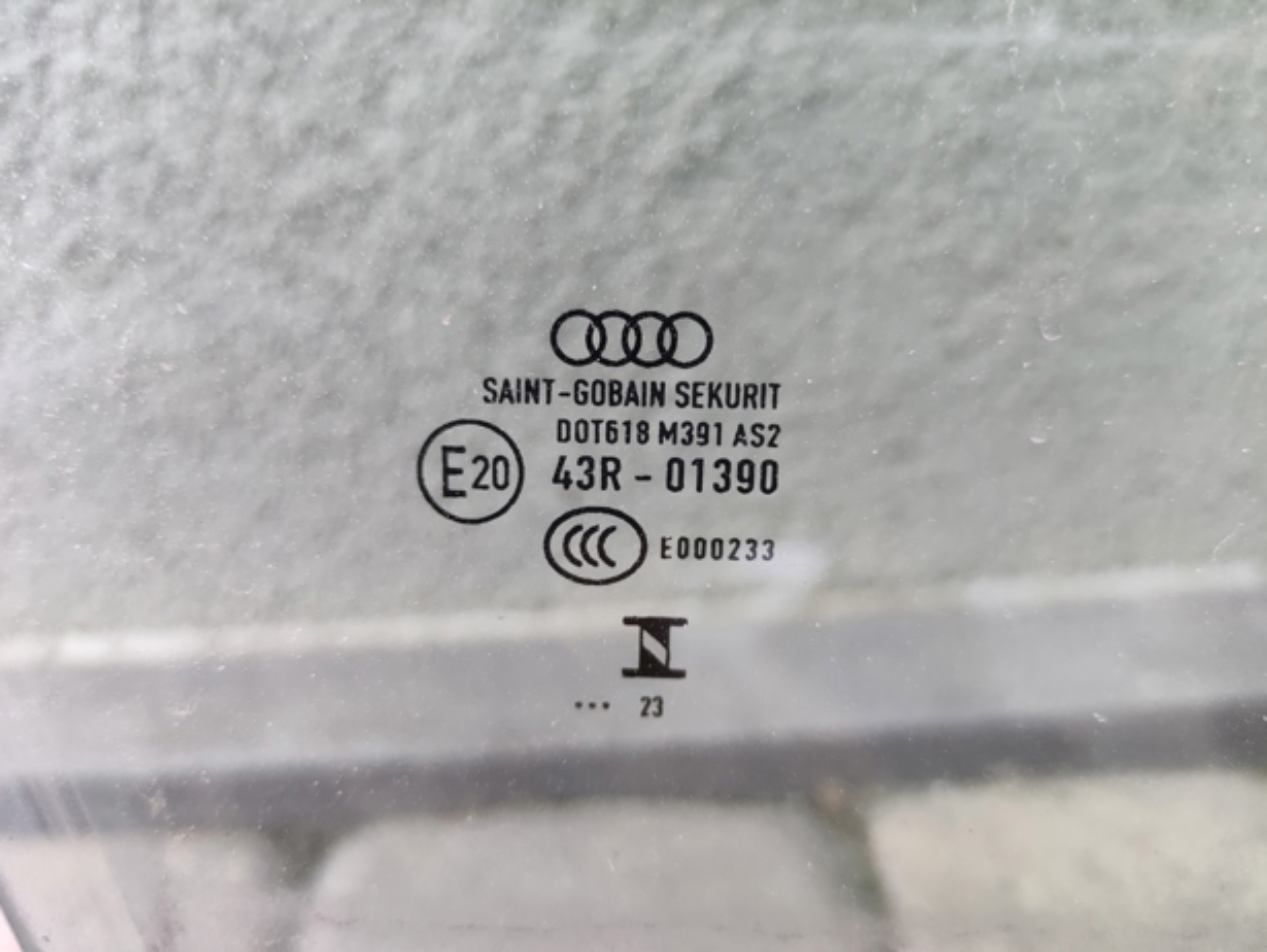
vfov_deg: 53.1
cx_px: 626
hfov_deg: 67.3
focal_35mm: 26
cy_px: 486
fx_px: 952
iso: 303
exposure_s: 1/60
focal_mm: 5.43
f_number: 1.89
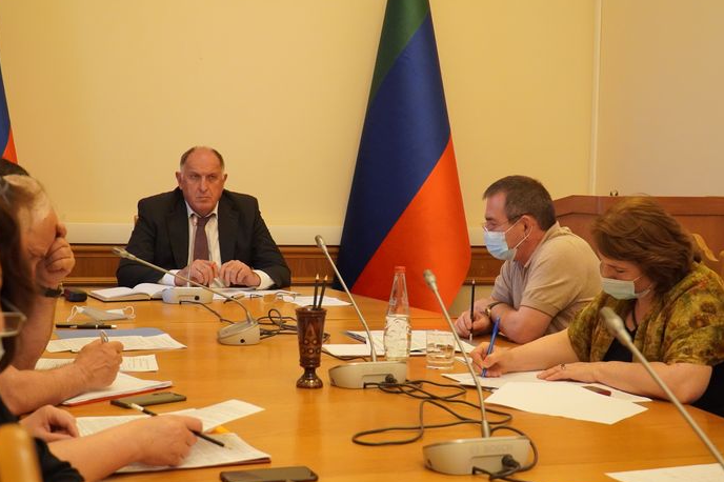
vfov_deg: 26.7
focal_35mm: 51
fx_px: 1017
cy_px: 254
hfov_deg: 39.2
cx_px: 356
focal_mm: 29
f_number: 4
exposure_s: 1/160
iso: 3200
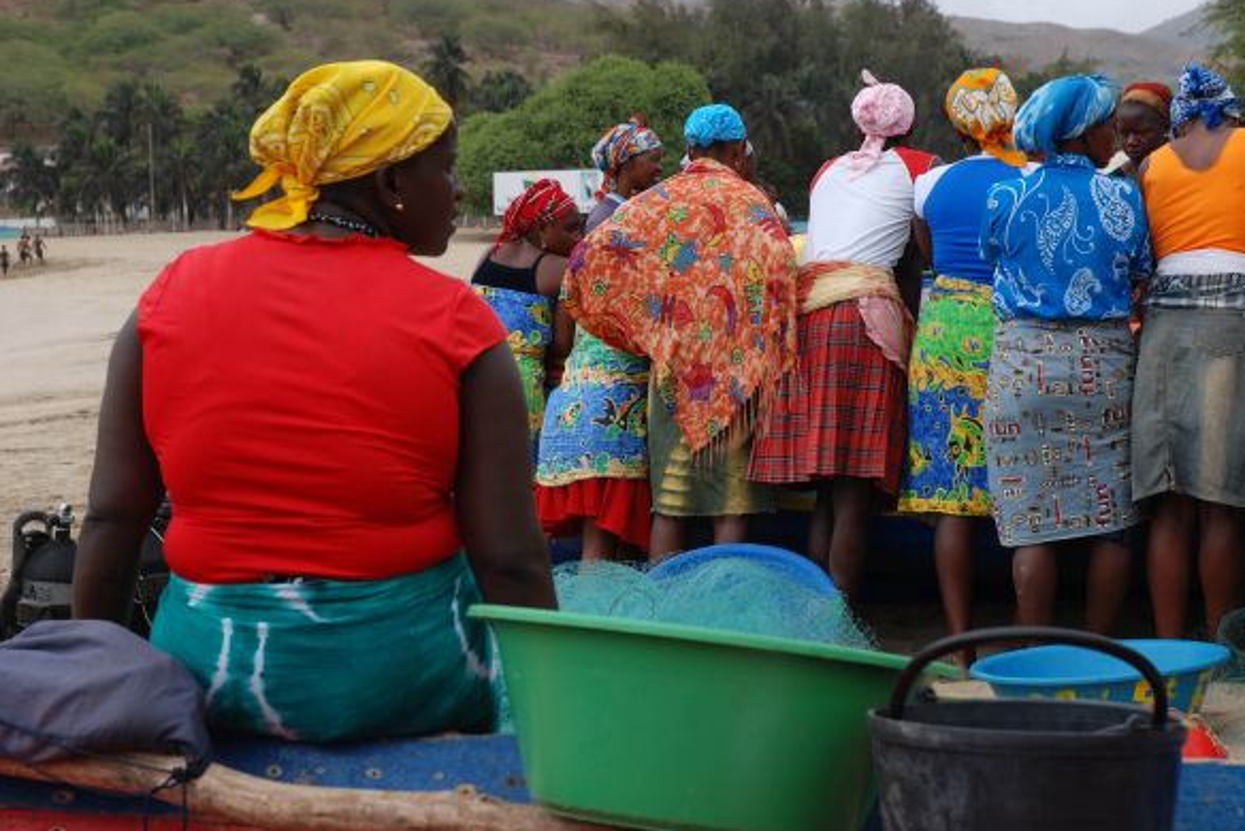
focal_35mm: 74
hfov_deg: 27.3
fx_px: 2560
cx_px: 637
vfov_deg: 18.4
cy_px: 414
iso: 100
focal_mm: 48
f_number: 8
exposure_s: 1/160
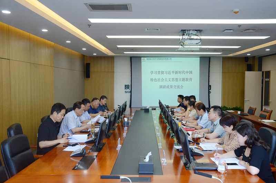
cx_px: 138
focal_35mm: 36
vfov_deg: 36.7
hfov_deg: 53.2
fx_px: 275
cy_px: 92
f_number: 5.6
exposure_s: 1/125
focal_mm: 24
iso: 2000
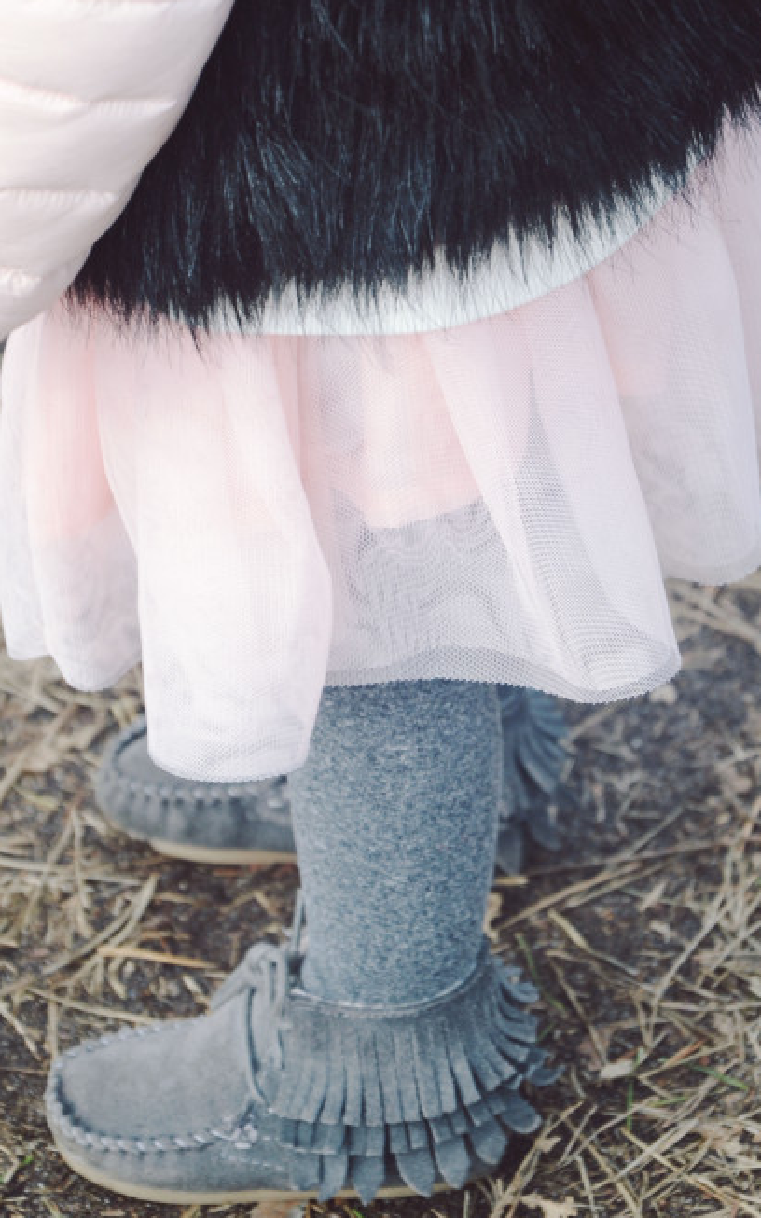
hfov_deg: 6.7
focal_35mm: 197
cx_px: 361
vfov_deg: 10.7
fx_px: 6526
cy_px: 563
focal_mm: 105
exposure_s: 1/100
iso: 400
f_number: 5.6
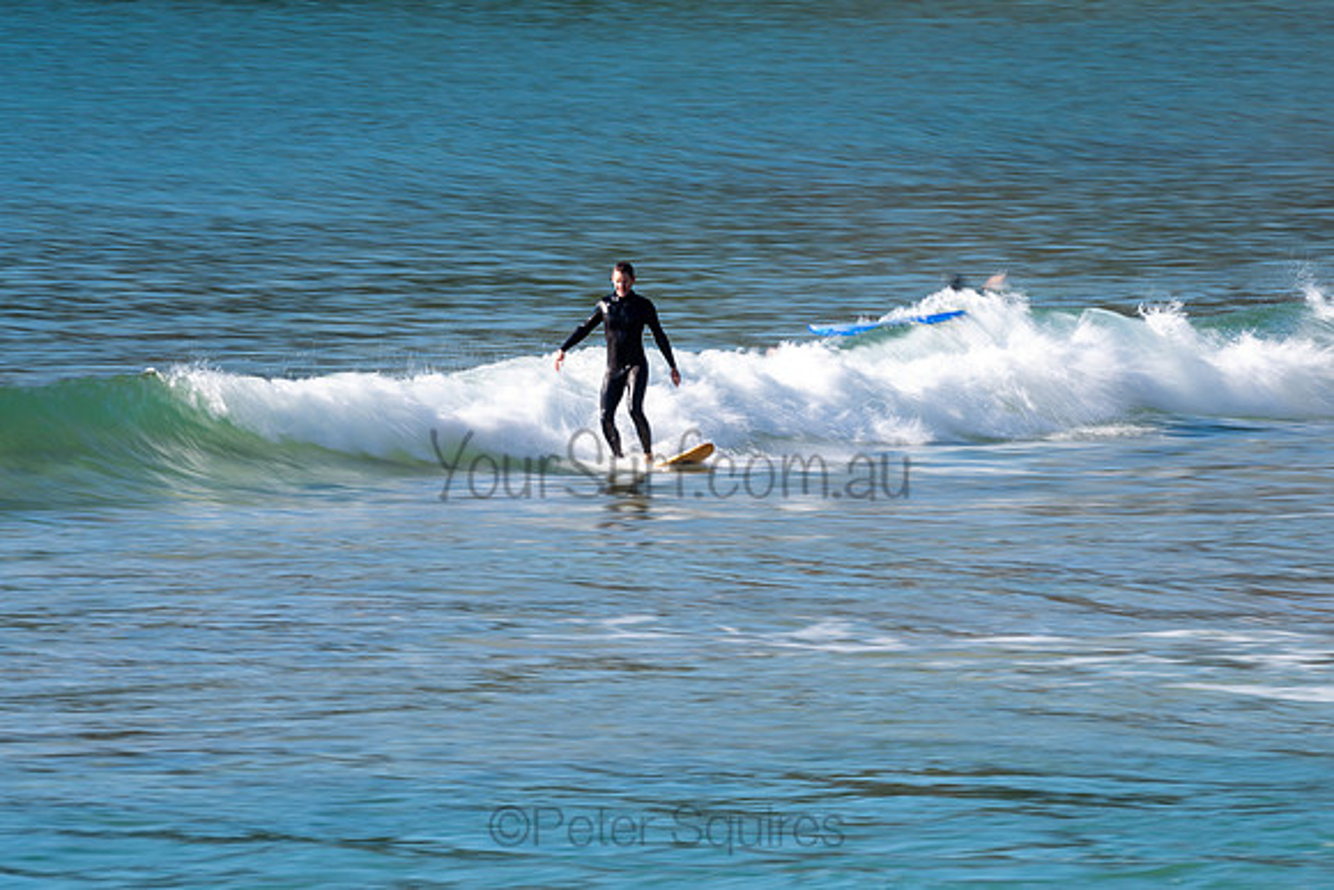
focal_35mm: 599
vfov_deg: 2.3
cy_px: 435
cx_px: 682
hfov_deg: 3.4
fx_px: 22184
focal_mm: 500
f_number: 14
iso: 31
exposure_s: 1/20
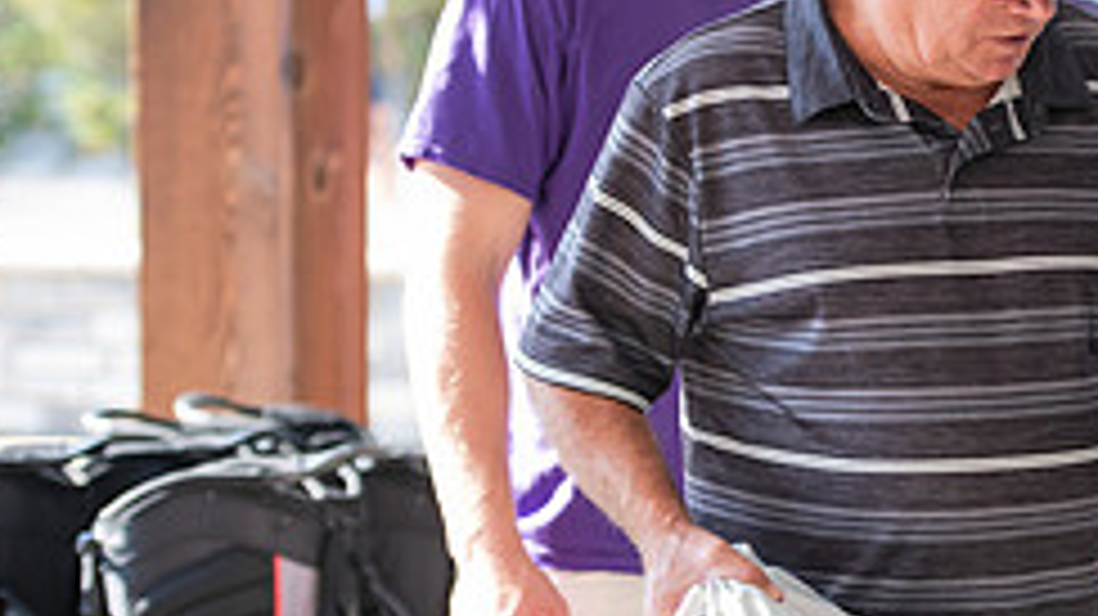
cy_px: 245
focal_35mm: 199
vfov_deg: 6.1
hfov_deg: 10.7
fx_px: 5791
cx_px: 1094
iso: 320
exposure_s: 1/320
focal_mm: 80
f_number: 3.2
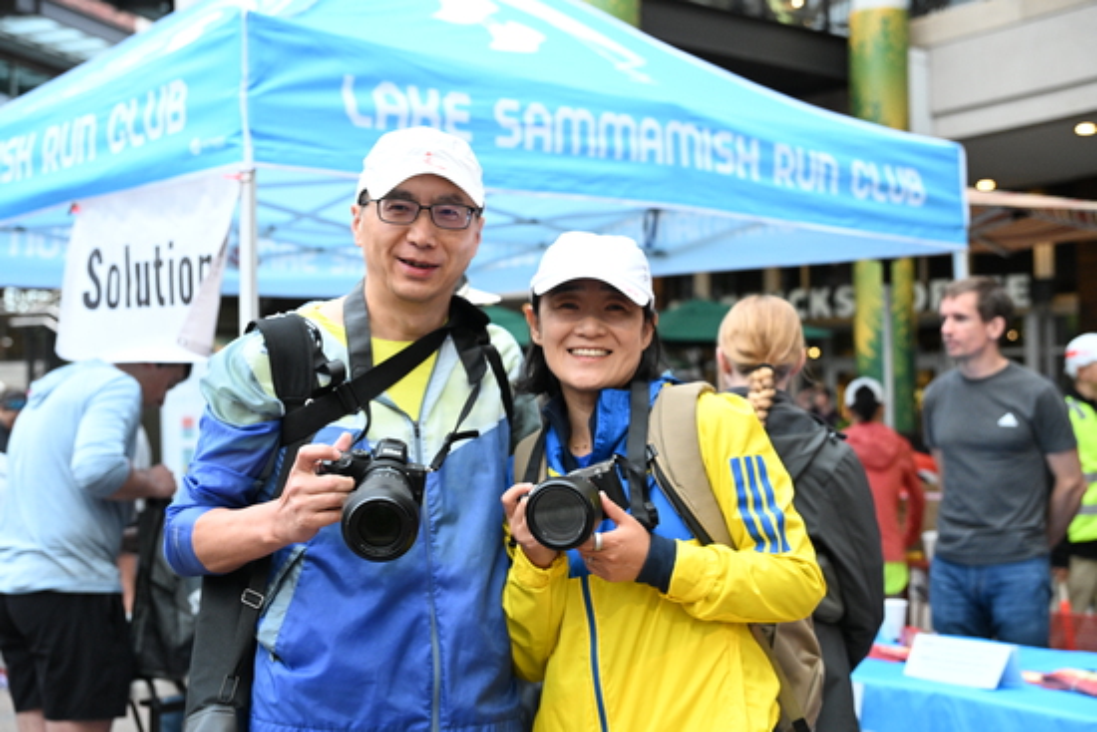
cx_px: 548
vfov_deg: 28.1
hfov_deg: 41.1
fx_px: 1463
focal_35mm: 48
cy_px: 366
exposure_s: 1/400
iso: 3200
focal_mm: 48
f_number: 4
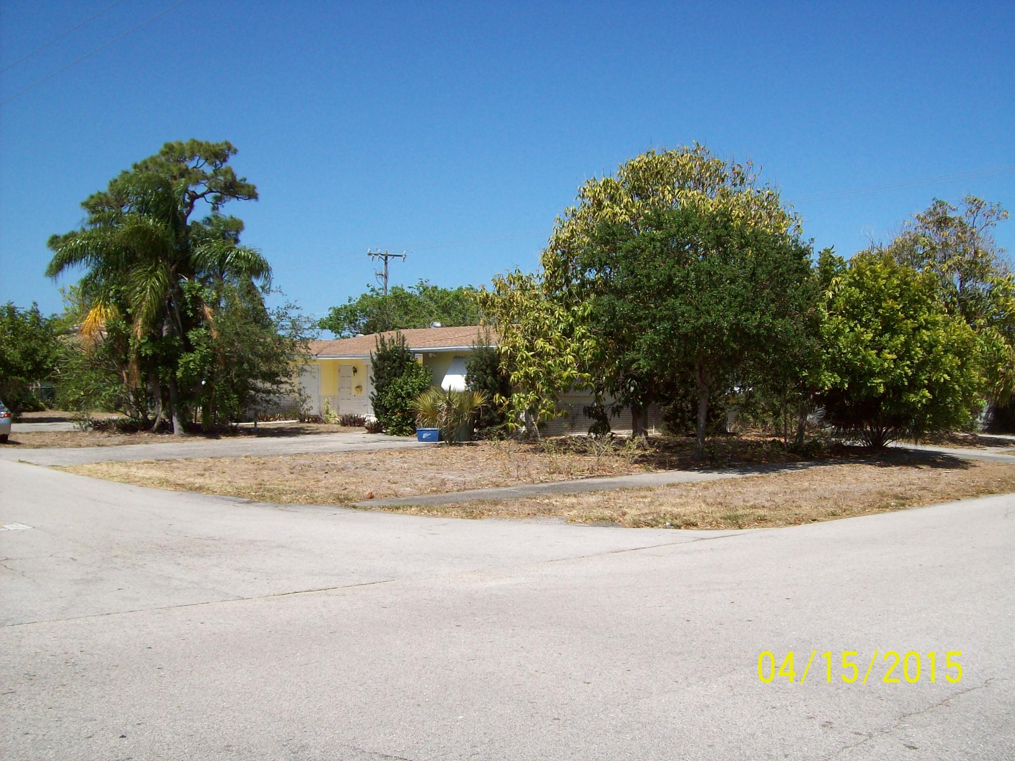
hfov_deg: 51.4
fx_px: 1056
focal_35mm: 36
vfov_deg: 39.7
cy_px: 380
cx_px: 508
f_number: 4.8
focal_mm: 6
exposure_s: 1/639
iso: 80
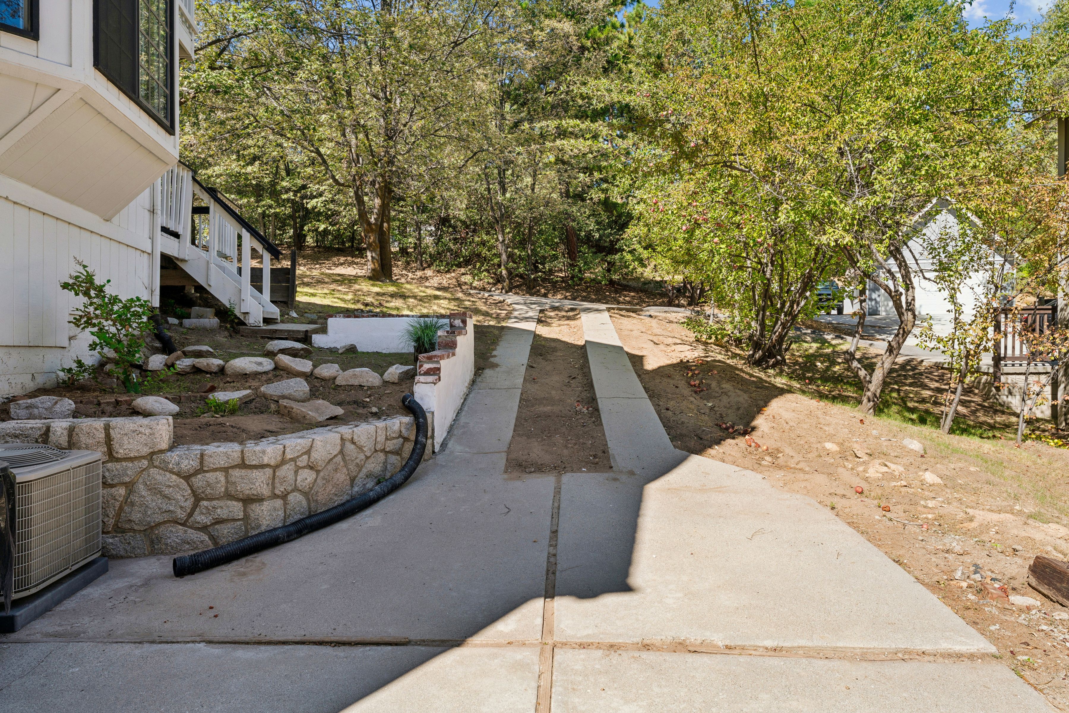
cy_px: 356
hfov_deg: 79.1
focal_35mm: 22
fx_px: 647
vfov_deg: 57.7
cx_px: 534
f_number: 13
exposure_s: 1/50
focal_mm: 21.8
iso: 100
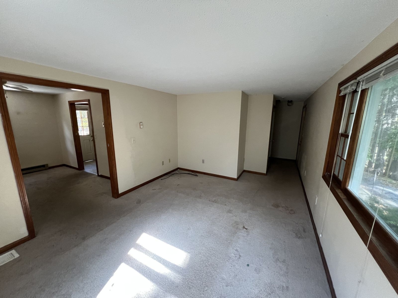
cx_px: 199
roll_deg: -0.3
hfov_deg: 106.2
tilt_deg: -10.7
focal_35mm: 13
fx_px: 149
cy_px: 149
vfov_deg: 89.9
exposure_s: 1/98
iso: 250
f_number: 1.8
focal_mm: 1.57
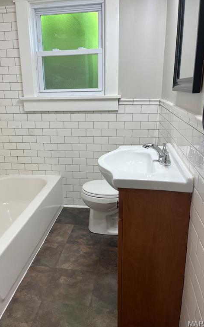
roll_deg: +2.8
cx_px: 88
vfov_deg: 66.5
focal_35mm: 28
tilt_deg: -15.1
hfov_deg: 44.4
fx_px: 249
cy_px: 163
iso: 50
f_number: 1.6
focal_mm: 5.1
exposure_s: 1/120
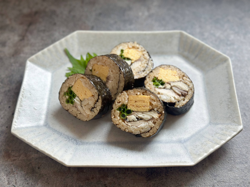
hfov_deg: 39.7
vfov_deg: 30.3
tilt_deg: -56.7
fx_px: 347
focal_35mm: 48
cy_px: 94
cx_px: 125
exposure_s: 1/430
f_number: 1.78
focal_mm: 6.86
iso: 80
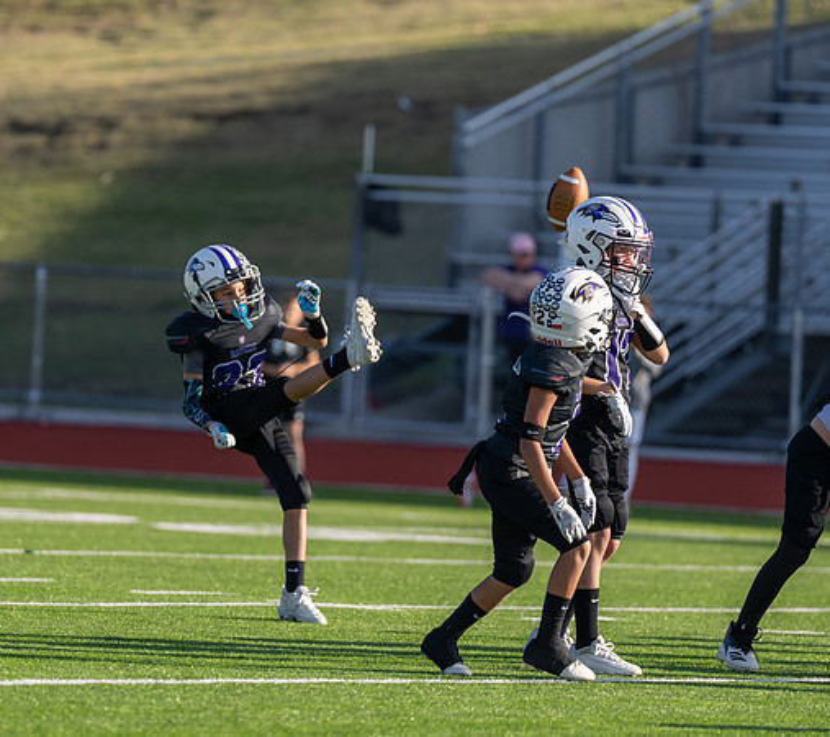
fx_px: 9750
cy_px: 370
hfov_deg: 4.9
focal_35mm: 380
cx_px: 286
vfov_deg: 4.3
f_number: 2.8
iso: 200
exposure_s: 1/2000
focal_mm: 200
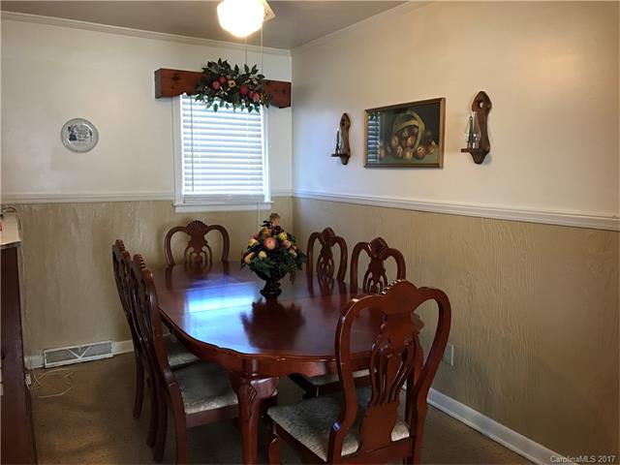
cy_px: 232
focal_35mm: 28
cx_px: 310
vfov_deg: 49.7
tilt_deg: -5.6
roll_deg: +0.3
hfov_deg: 63.4
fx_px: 502
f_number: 1.8
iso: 64
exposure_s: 1/15
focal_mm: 3.99
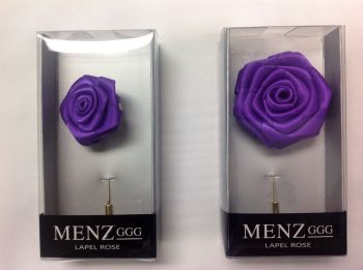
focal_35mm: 35
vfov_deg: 40.6
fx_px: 366
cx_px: 182
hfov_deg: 52.7
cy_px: 135
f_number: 2.4
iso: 64
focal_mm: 4.28
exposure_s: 1/40
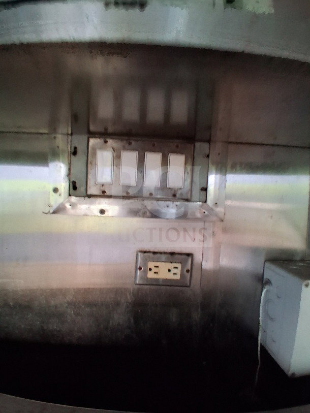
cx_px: 155
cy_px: 206
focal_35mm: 17
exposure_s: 1/30
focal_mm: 1.4
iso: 500
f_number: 2.2
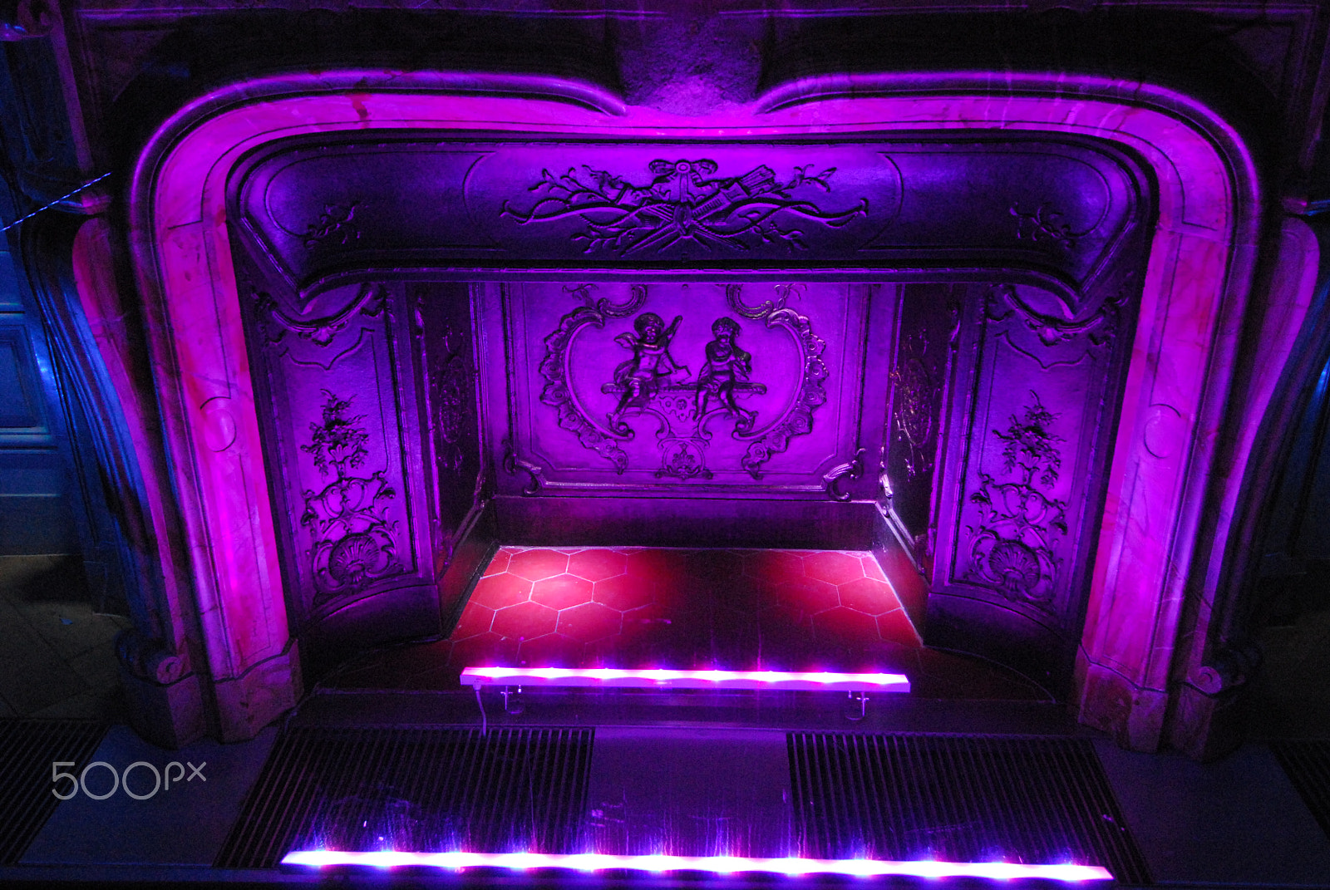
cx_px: 665
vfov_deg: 40.1
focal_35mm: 33
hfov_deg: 57.2
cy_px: 445
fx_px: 1221
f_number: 5
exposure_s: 1/90
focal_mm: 22
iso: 1600
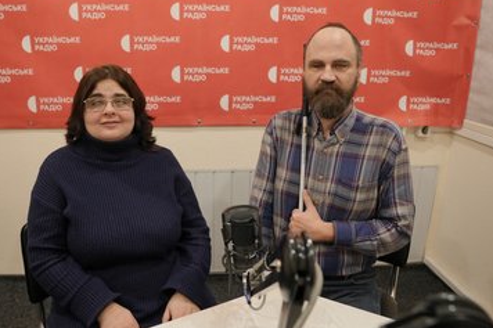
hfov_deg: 67.3
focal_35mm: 27
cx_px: 226
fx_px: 370
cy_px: 147
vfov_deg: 47.8
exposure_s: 1/125
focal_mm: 24
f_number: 5
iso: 3200
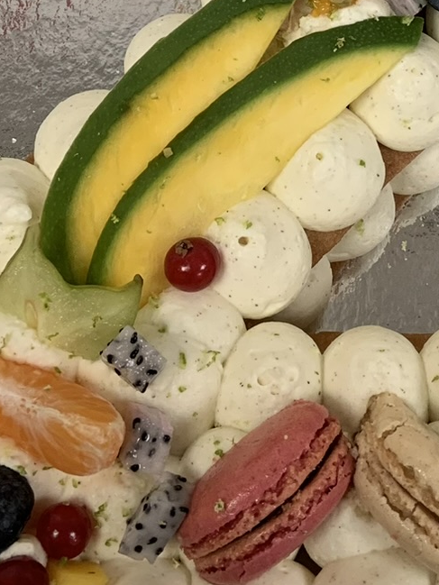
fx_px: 1386
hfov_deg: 17.9
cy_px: 38
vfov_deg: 23.1
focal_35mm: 82
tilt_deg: -66.8
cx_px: 337
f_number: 1.8
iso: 125
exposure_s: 1/50
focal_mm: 4.25
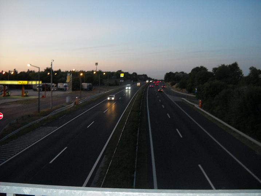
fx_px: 309
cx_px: 130
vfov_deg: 35.1
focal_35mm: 41
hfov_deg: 45.8
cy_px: 98
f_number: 3.1
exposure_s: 1/30
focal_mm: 6.72
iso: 400
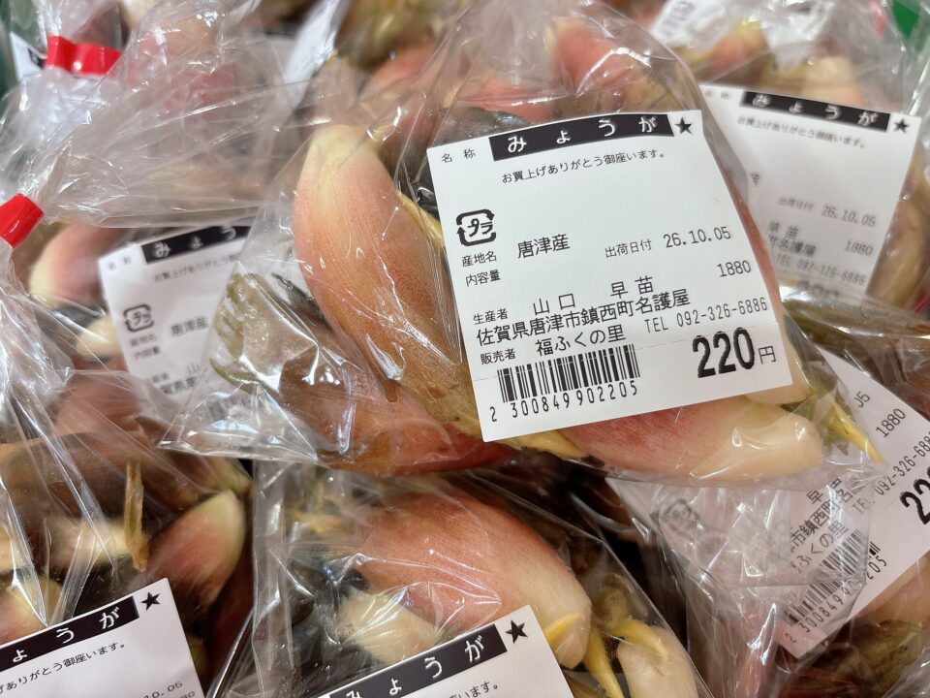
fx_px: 699
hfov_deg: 67.3
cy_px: 349
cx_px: 465
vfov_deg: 53.1
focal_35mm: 26
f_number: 1.6
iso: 100
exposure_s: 1/120
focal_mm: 5.96
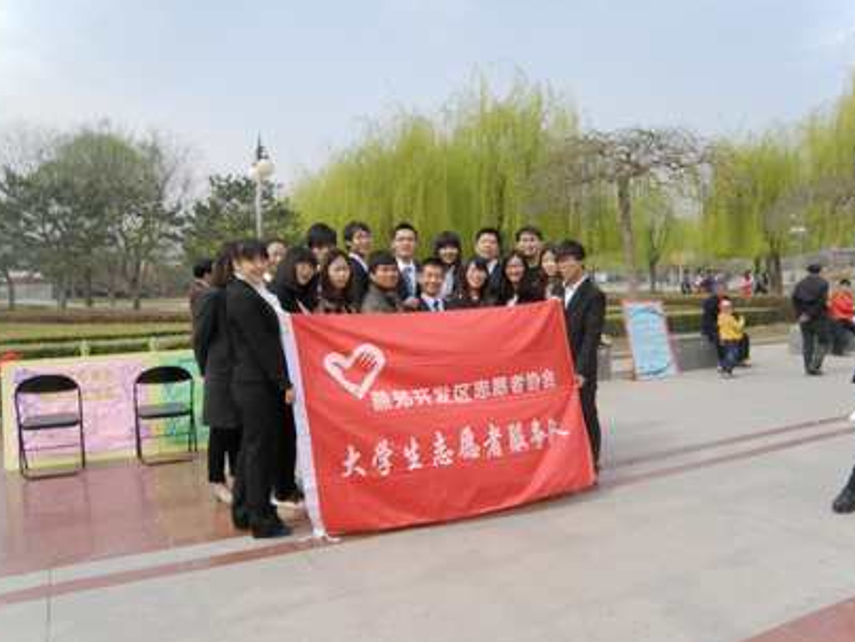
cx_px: 417
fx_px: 667
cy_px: 327
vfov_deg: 51.4
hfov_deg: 65.3
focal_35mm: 27
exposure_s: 1/200
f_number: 5.6
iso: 64
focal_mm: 4.6
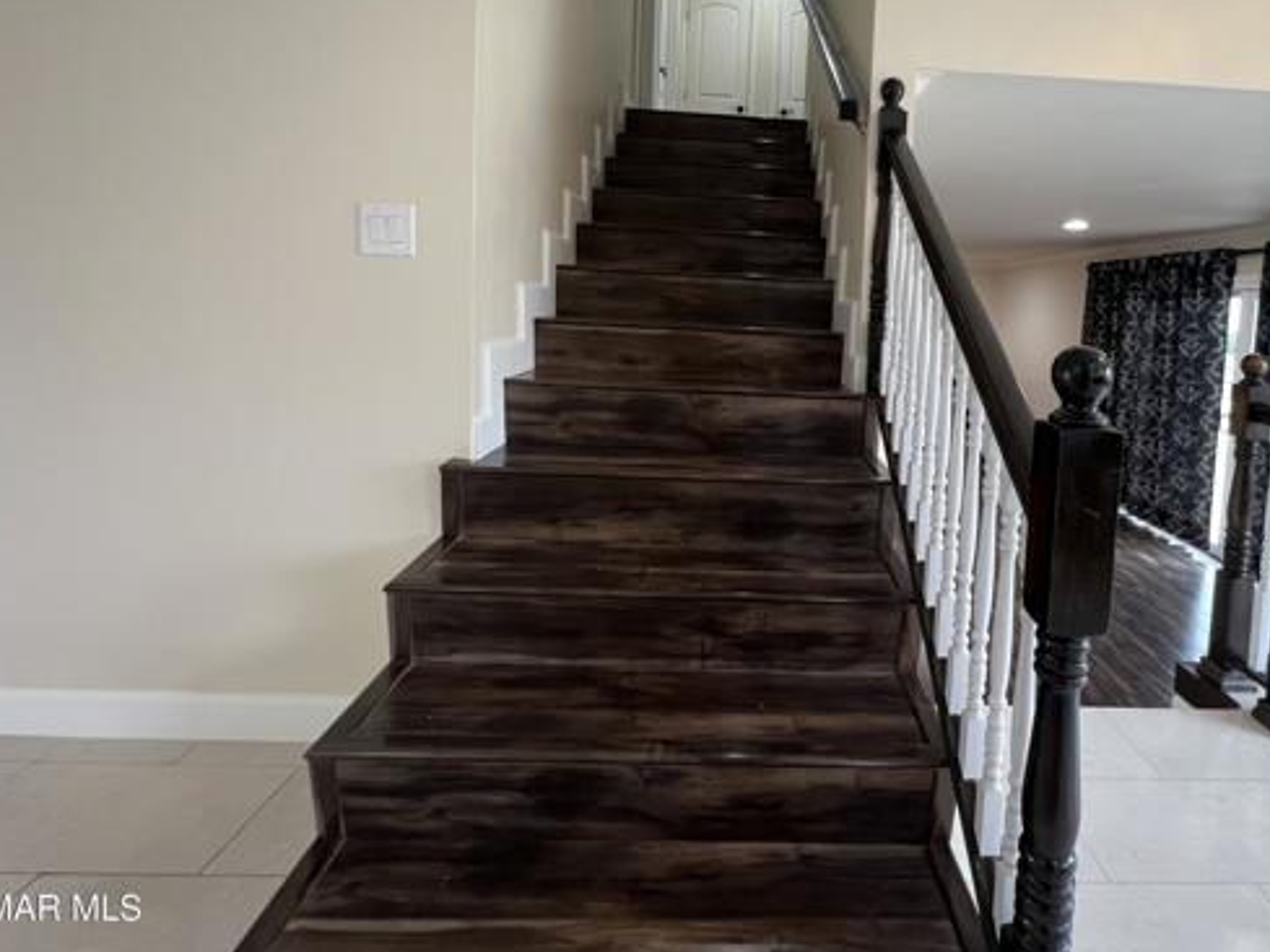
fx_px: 624
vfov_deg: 73.2
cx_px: 764
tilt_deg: -3.2
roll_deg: -2.3
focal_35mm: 17
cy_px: 342
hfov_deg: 89.8
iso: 320
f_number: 1.8
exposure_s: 1/60
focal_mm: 1.57
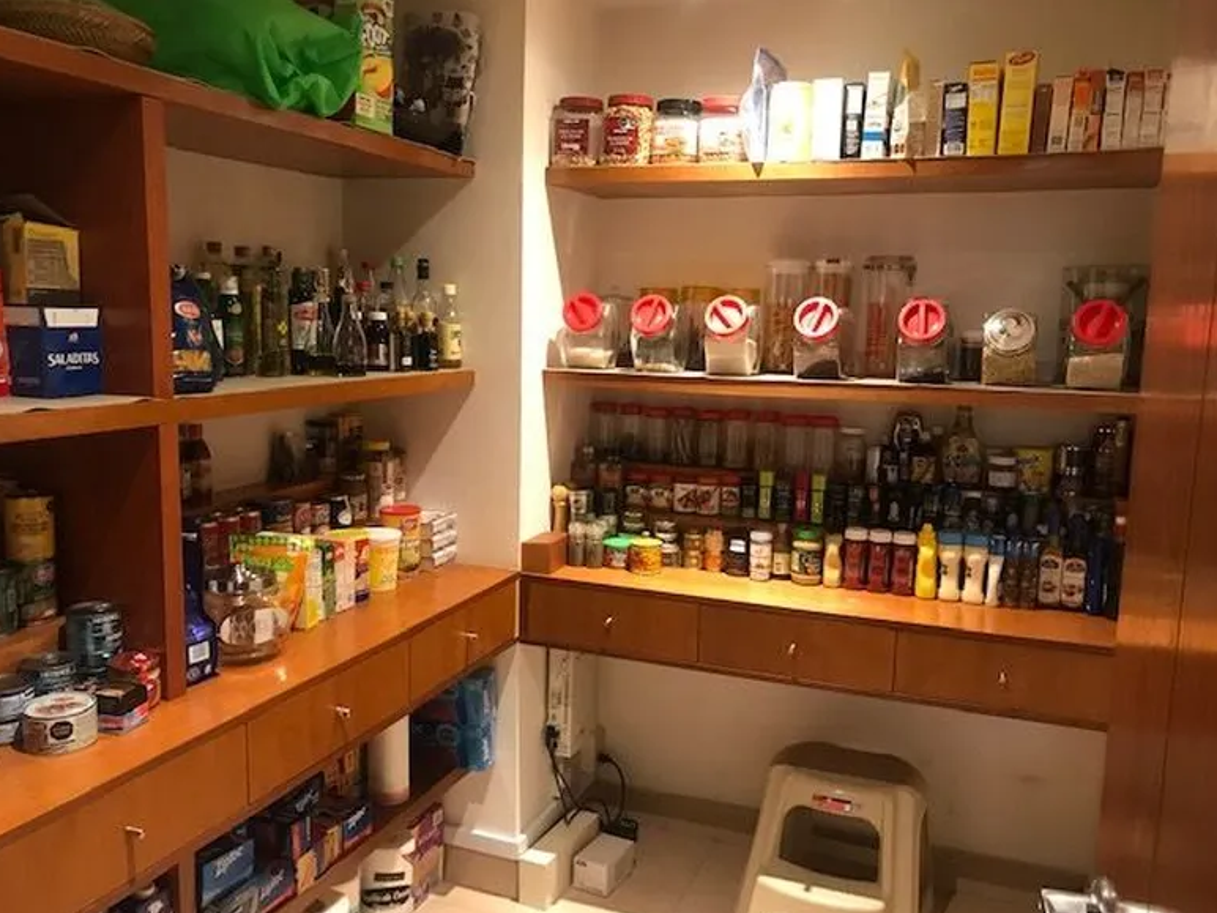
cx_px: 602
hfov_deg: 61.7
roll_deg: -0.9
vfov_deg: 48.2
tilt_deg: -8.8
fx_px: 1020
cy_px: 470
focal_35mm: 29
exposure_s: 1/13
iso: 100
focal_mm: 3.99
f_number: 1.8
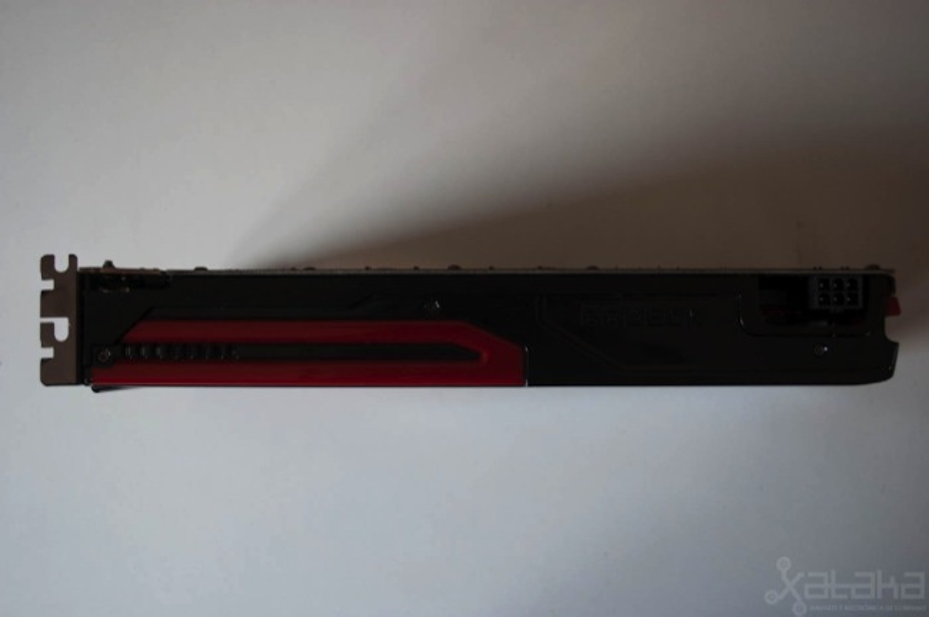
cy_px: 308
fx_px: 1005
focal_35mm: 39
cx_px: 464
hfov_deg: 49.6
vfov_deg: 34.1
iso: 500
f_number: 4.2
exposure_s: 1/30
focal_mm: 26
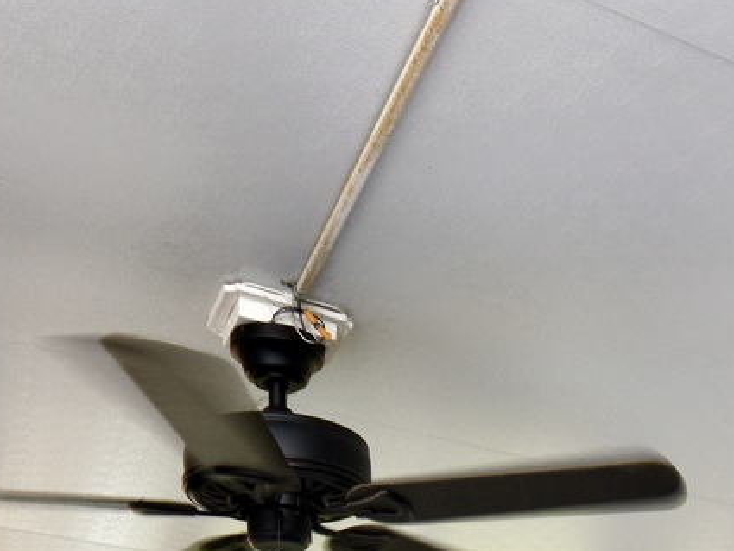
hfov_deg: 33.4
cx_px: 634
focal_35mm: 55
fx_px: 1167
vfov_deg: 20.8
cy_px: 914
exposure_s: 1/125
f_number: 5.6
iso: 180
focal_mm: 10
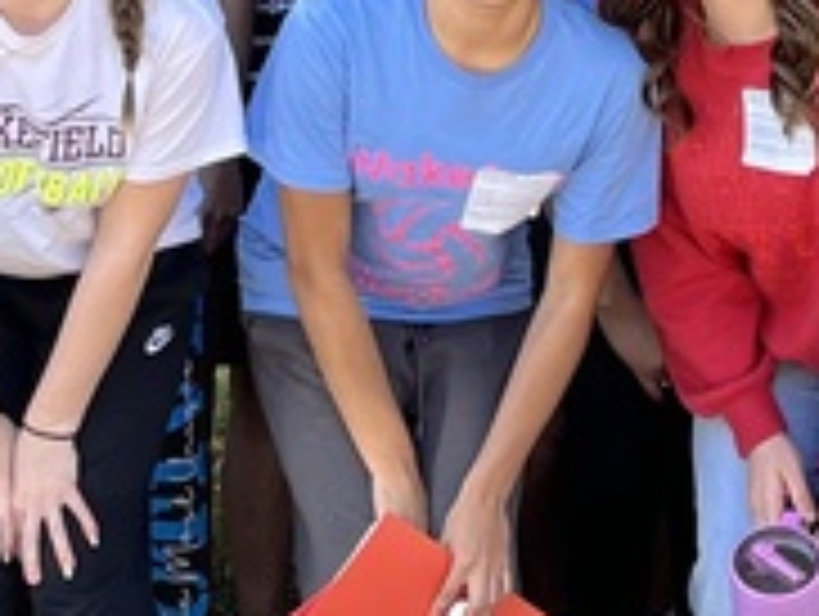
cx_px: 657
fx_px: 3459
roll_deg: +0.4
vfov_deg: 9.8
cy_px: -414
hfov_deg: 13.4
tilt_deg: +1.9
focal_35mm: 146
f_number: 1.6
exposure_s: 1/254
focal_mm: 5.1
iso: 40
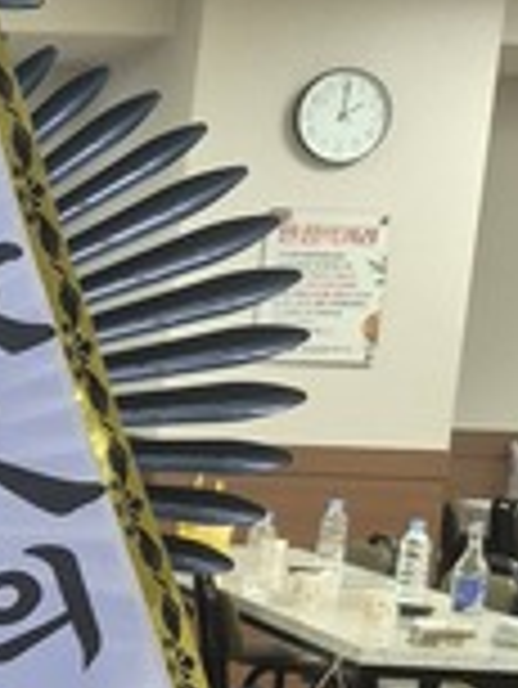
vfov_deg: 15.9
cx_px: -631
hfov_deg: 10.9
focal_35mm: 120
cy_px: 769
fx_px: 2391
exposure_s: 1/120
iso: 320
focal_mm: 5.4
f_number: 1.8
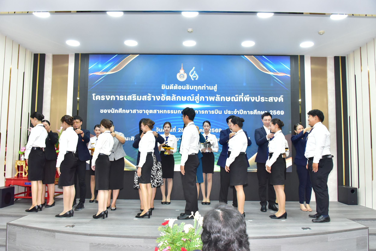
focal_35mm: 28
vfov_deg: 46.4
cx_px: 188
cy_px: 126
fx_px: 293
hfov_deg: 65.5
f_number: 5.6
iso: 4000
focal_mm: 28
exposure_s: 1/200
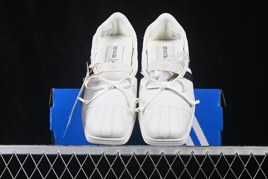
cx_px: 134
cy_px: 90
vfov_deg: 18.2
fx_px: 558
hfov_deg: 27.0
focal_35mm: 75
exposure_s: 1/80
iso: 160
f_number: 8
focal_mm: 50
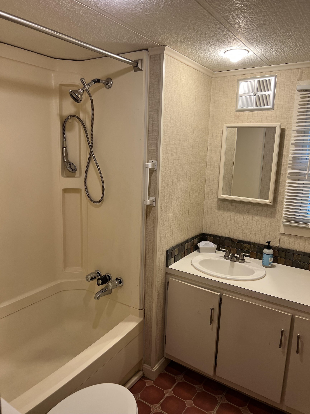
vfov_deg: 67.3
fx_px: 310
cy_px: 207
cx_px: 155
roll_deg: -1.0
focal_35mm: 26
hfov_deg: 53.1
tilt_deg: -10.8
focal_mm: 5.7
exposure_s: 1/120
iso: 100
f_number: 1.5
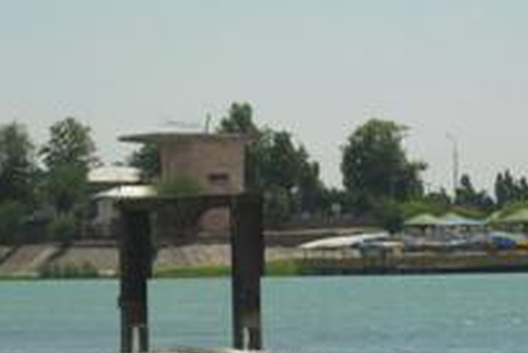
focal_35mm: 158
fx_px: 2319
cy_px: 322
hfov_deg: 13.0
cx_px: 301
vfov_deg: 8.7
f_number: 9.5
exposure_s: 1/284
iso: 50
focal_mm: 15.3
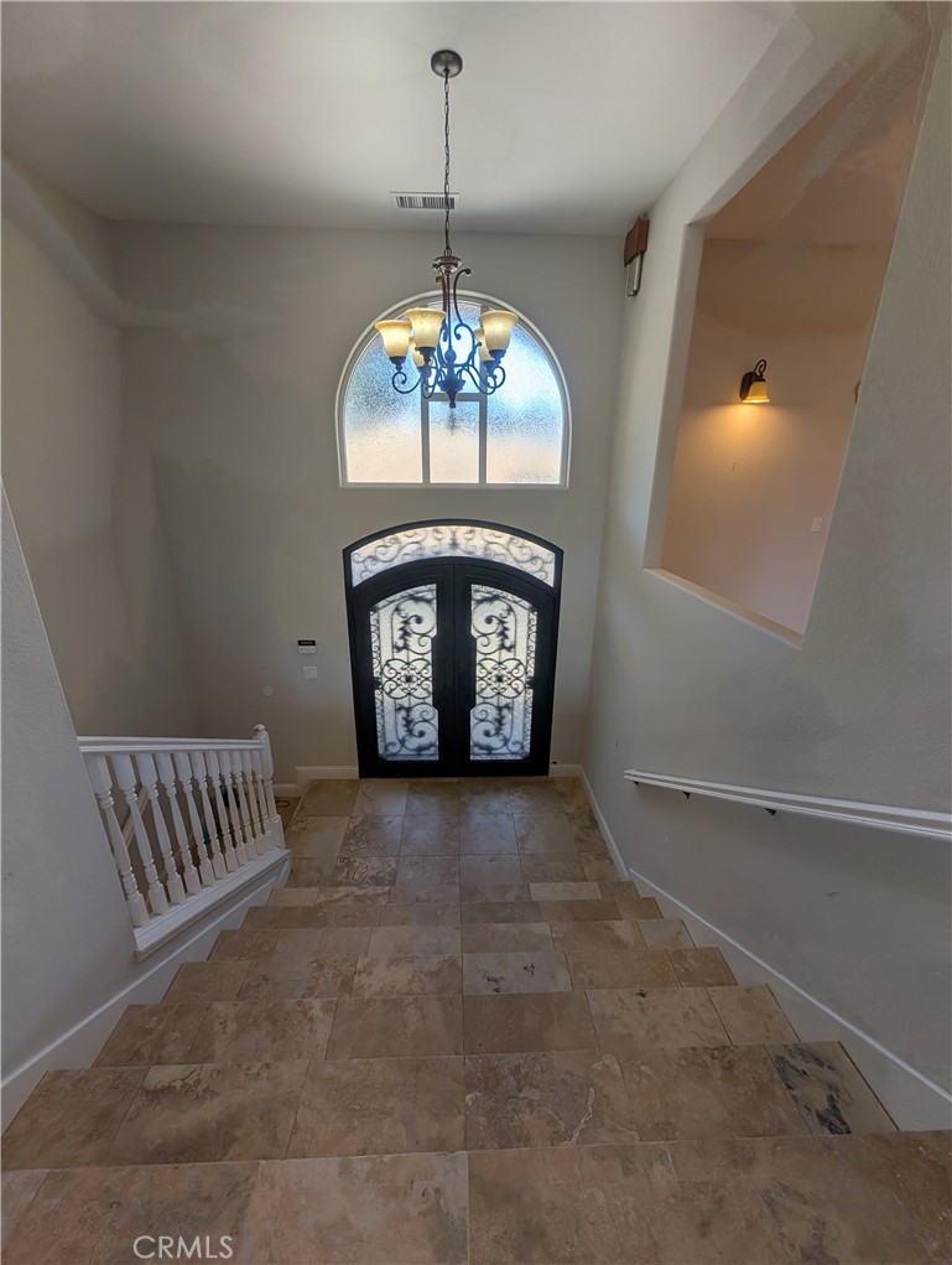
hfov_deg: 94.7
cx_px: 476
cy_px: 632
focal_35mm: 12
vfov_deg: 110.4
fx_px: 439
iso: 52
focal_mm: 2.02
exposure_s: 1/396
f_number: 1.7
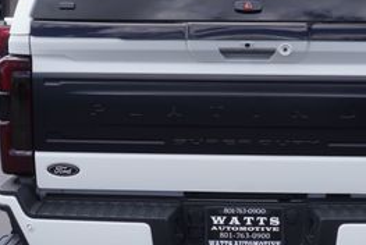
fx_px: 743
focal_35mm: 73
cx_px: 221
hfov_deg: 27.6
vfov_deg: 18.7
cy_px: 142
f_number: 8
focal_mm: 20
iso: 100
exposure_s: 1/125
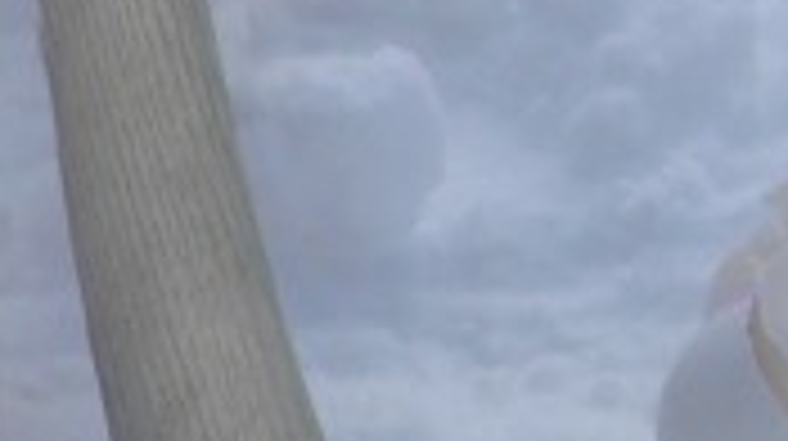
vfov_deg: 2.4
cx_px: -1103
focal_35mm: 497
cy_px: 1444
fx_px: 10374
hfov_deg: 4.3
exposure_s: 1/274
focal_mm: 19.9
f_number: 6.1
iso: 50
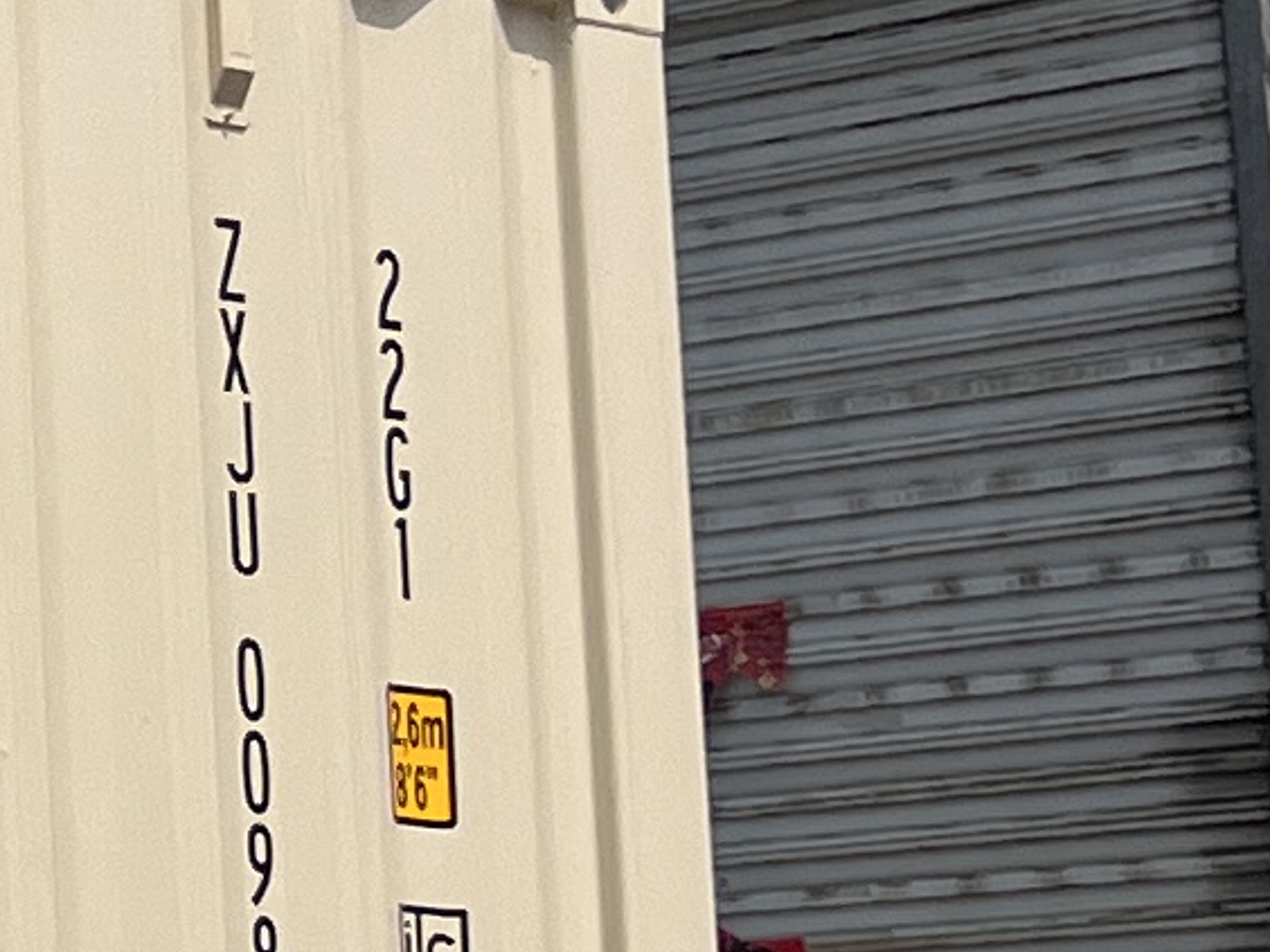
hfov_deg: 9.6
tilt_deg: +5.9
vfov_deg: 8.0
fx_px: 6824
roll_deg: +1.4
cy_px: 662
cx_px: -1572
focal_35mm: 186
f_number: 1.5
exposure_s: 1/9434
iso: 50
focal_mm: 5.7
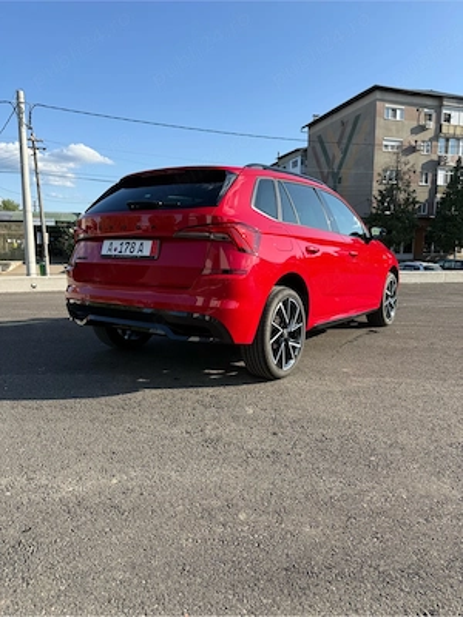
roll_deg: -0.2
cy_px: 308
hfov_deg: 56.8
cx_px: 232
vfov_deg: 71.6
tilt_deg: -7.5
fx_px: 428
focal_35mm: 24
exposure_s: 1/2232
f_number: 1.78
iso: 80
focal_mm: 6.76
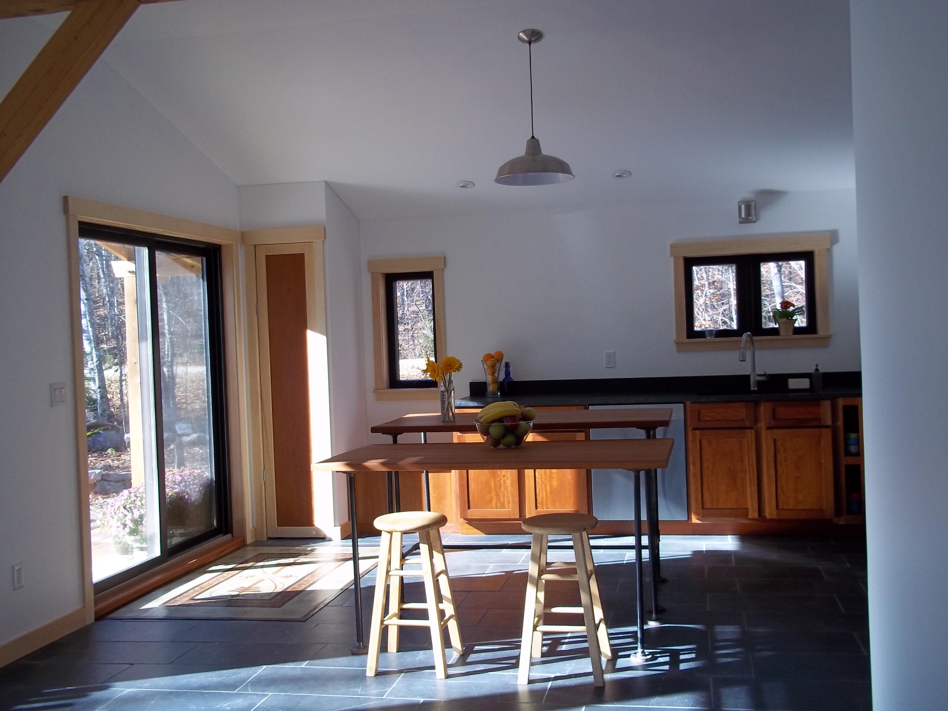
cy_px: 356
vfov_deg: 39.7
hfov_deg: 51.4
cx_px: 474
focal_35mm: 36
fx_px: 986
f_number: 3.1
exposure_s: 1/80
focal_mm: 6.5
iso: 80
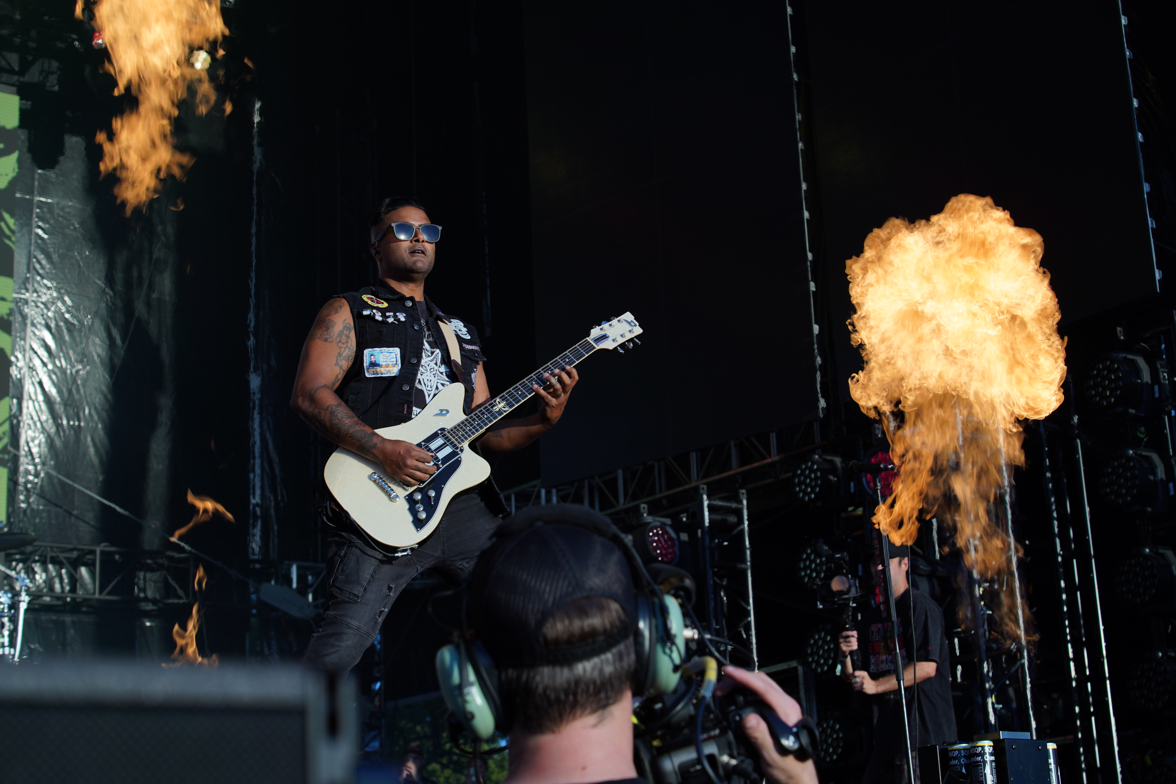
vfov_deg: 23.8
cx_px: 588
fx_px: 1862
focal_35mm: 57
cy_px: 392
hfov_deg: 35.1
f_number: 6.3
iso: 100
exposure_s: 1/400
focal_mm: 57
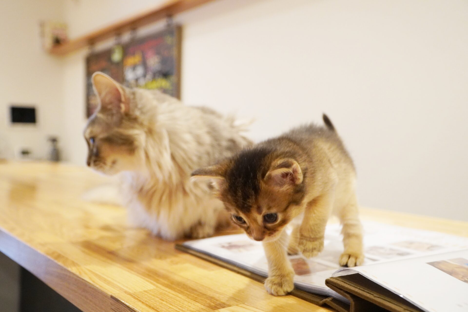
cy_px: 156
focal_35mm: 32
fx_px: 409
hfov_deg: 59.5
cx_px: 234
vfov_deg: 41.7
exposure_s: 1/125
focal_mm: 21
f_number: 4
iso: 2000
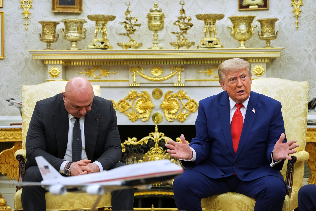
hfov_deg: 28.8
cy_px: 106
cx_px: 158
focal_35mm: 70
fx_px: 614
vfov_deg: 19.5
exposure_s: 1/500
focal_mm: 70
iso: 3200
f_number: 2.8
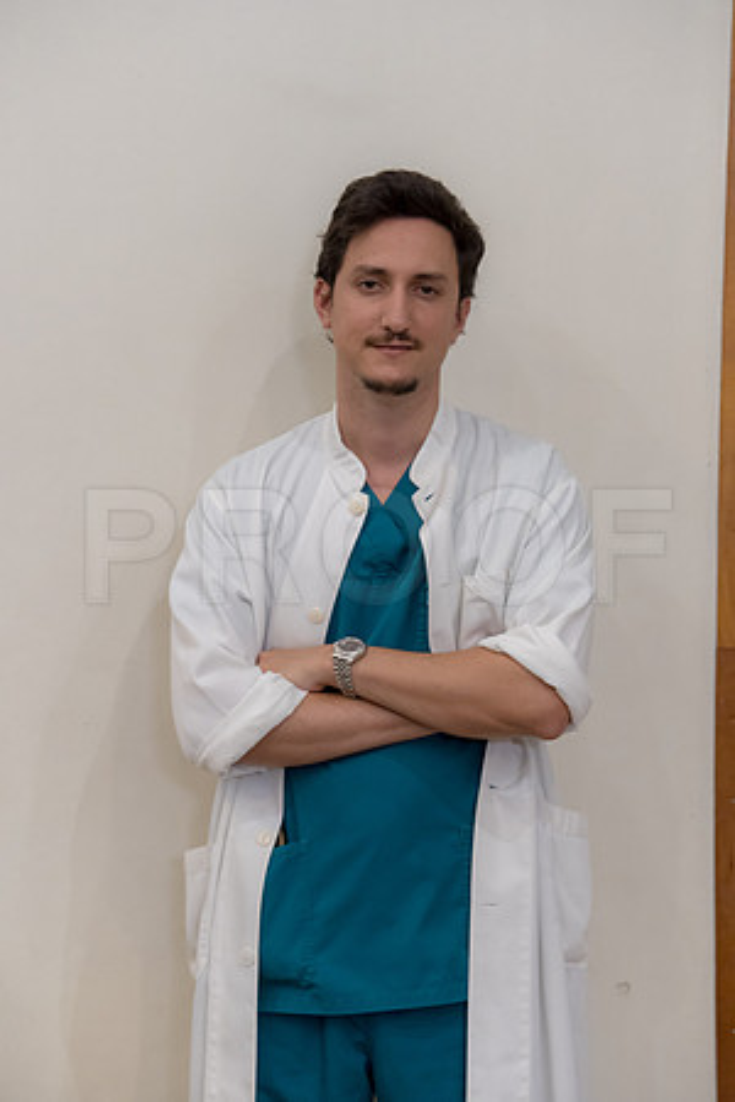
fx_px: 2909
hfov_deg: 14.4
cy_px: 551
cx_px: 368
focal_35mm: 95
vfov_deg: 21.5
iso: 5000
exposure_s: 1/80
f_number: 4
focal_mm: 95
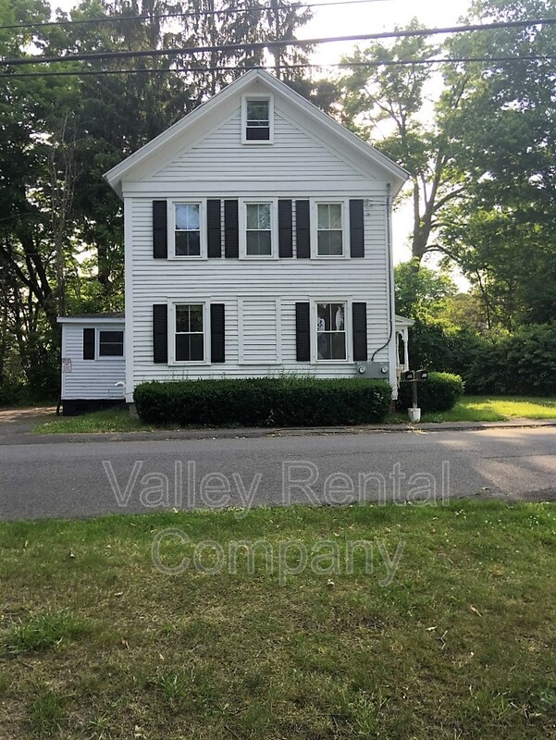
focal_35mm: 29
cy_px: 370
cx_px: 278
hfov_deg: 48.3
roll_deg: +0.5
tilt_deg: +4.1
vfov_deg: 61.6
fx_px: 620
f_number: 2.2
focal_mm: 4.15
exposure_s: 1/296
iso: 25
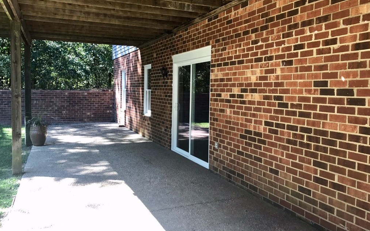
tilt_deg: -4.3
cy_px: 104
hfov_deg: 62.9
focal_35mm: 30
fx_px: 302
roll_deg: -0.8
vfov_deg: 41.8
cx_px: 184
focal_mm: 3.99
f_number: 1.8
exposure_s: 1/90
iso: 20
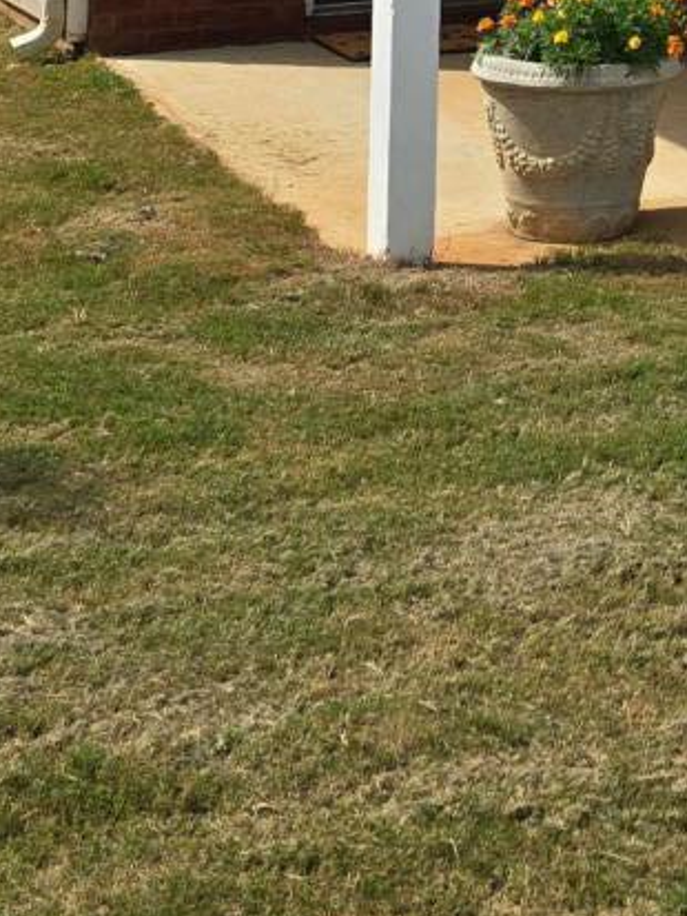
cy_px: -481
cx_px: 886
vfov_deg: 19.1
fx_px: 2354
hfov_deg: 15.8
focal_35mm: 89
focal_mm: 6.3
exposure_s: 1/703
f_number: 1.7
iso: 12
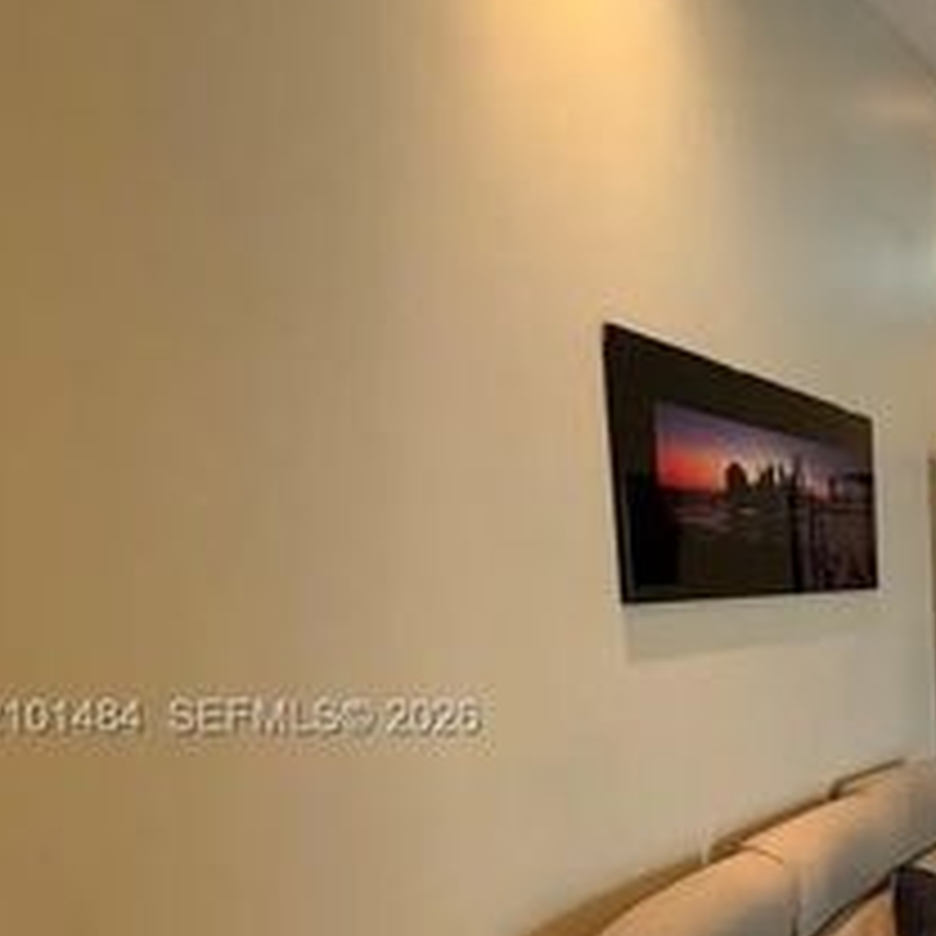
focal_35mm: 38
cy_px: 720
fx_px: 1162
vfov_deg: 42.3
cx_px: 1359
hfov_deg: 29.5
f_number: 2.2
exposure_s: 1/60
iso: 320
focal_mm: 2.22
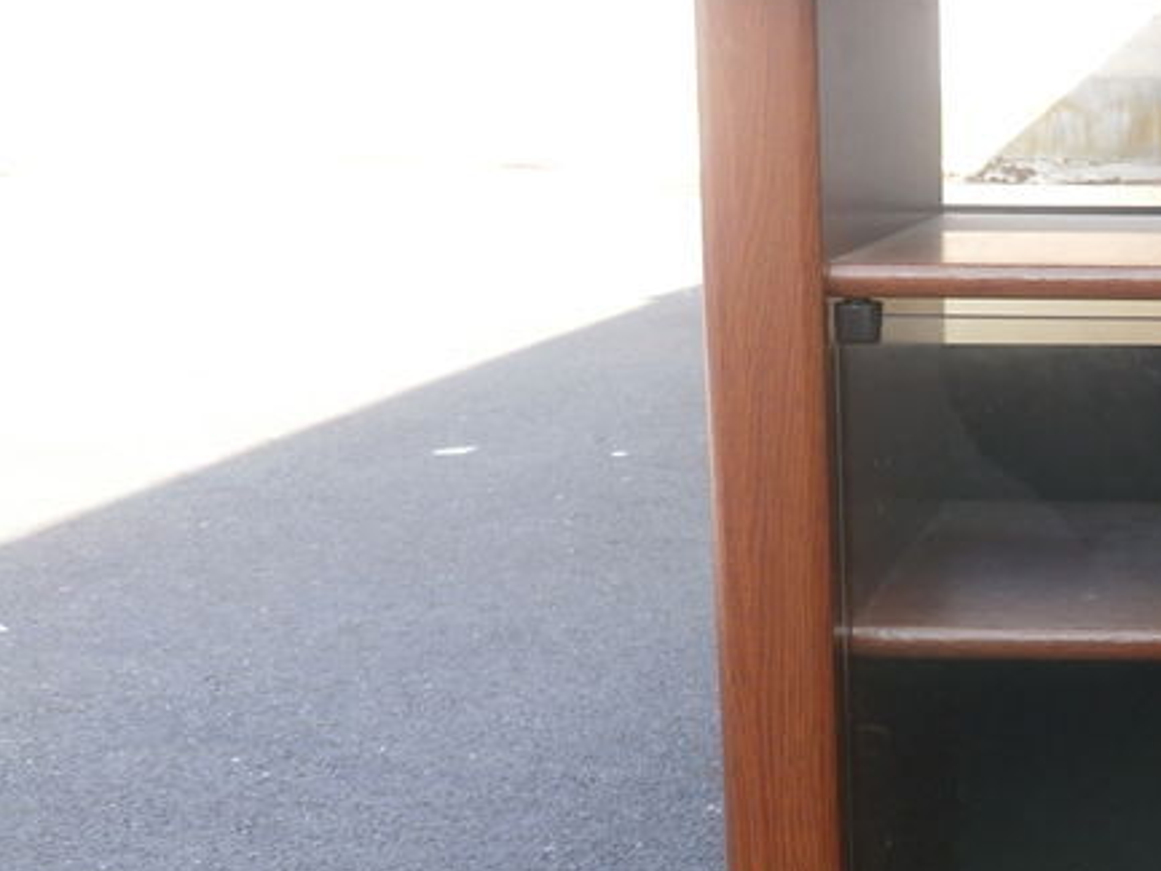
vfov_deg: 24.4
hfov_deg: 29.0
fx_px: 2013
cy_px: 539
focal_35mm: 60
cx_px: 1292
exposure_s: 1/160
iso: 100
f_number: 2.8
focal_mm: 4.7
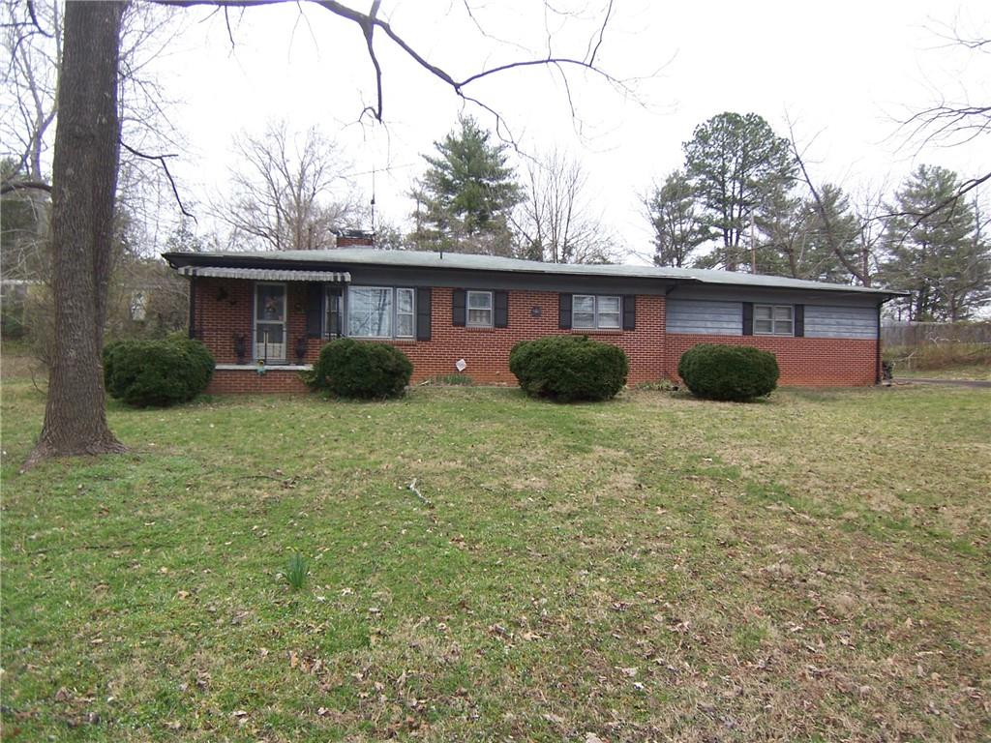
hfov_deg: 73.9
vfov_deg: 58.9
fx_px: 658
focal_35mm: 23
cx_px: 496
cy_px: 372
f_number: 2.8
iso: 64
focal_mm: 3.8
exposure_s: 1/160
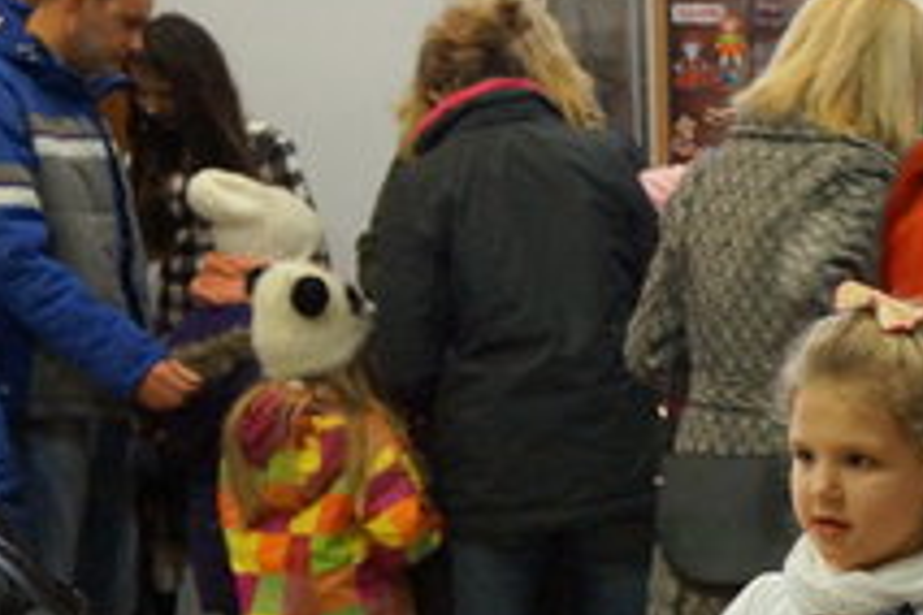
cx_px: 1313
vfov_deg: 12.0
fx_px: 2936
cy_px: 392
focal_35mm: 115
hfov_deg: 16.5
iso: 3200
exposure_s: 1/50
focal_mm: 25
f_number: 4
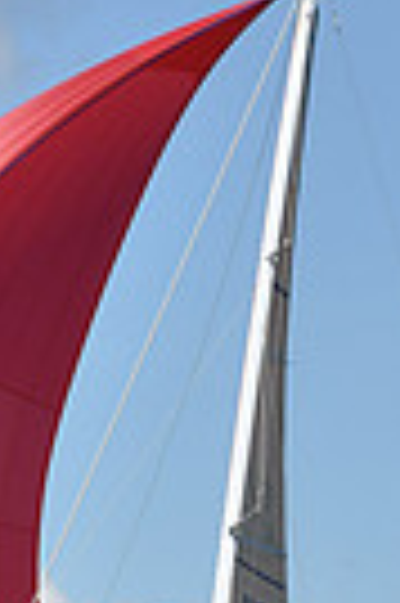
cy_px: 850
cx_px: 218
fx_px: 7101
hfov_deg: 3.2
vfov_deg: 4.8
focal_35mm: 425
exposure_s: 1/1250
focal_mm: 98
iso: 250
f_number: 9
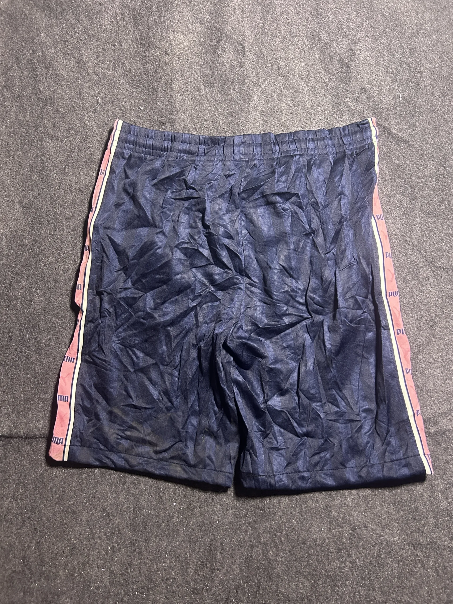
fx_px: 454
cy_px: 302
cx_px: 226
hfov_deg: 53.1
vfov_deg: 67.3
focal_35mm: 26
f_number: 1.5
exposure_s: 1/50
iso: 500
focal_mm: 5.7
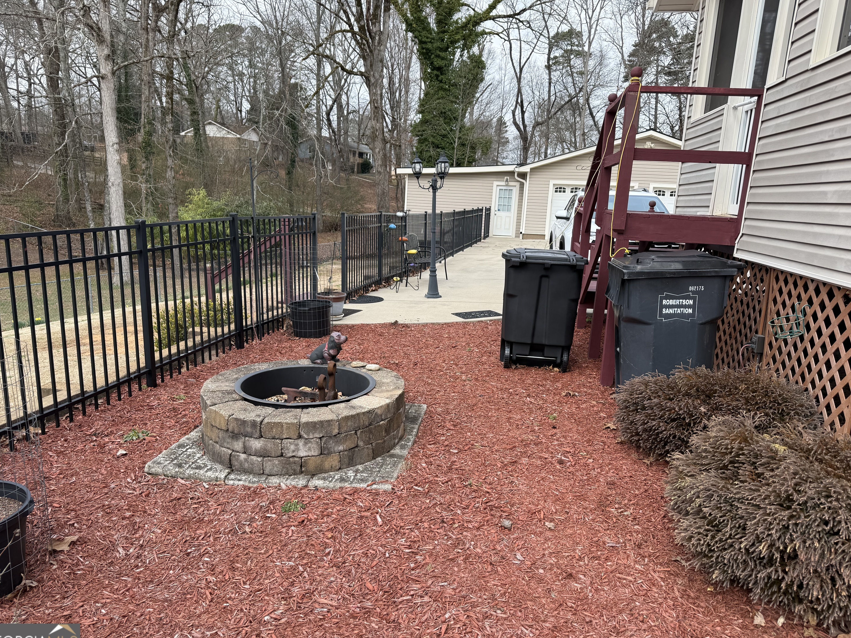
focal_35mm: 25
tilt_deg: -10.9
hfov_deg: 69.4
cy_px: 324
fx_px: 615
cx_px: 424
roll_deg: -2.7
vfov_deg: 54.9
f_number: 1.78
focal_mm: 6.76
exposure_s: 1/1156
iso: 80
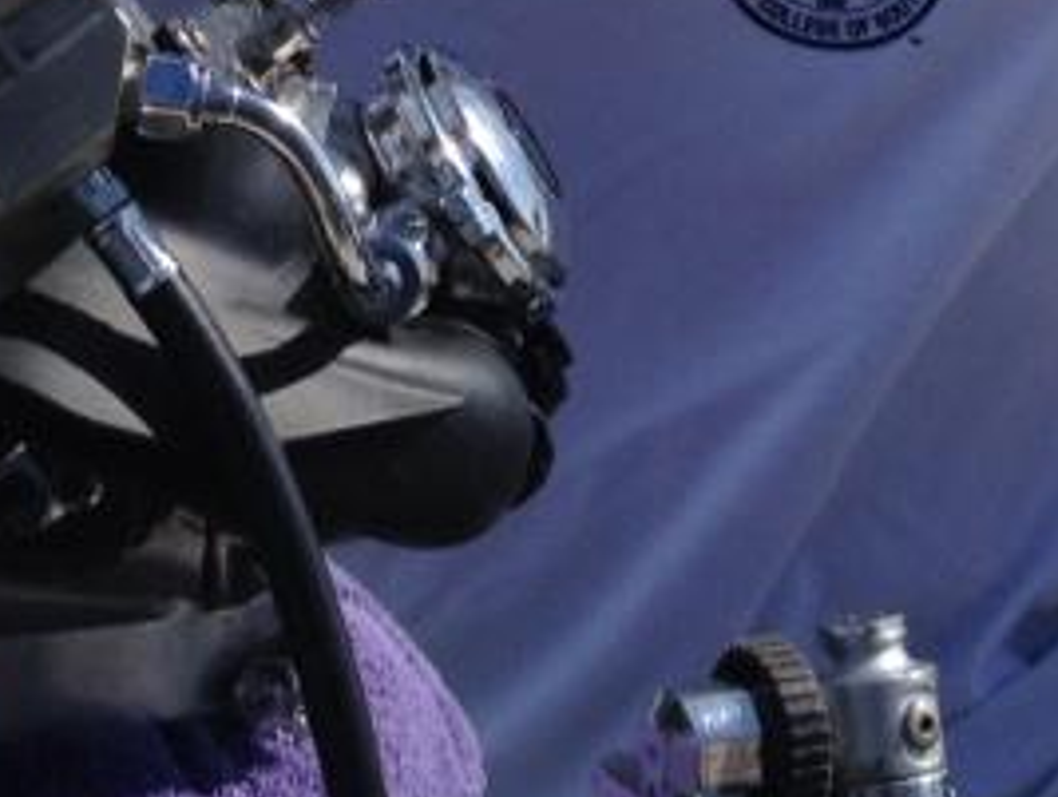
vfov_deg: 10.5
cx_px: 527
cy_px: -626
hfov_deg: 14.7
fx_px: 4101
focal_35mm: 134
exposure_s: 1/2404
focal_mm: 4.28
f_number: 2.4
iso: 50
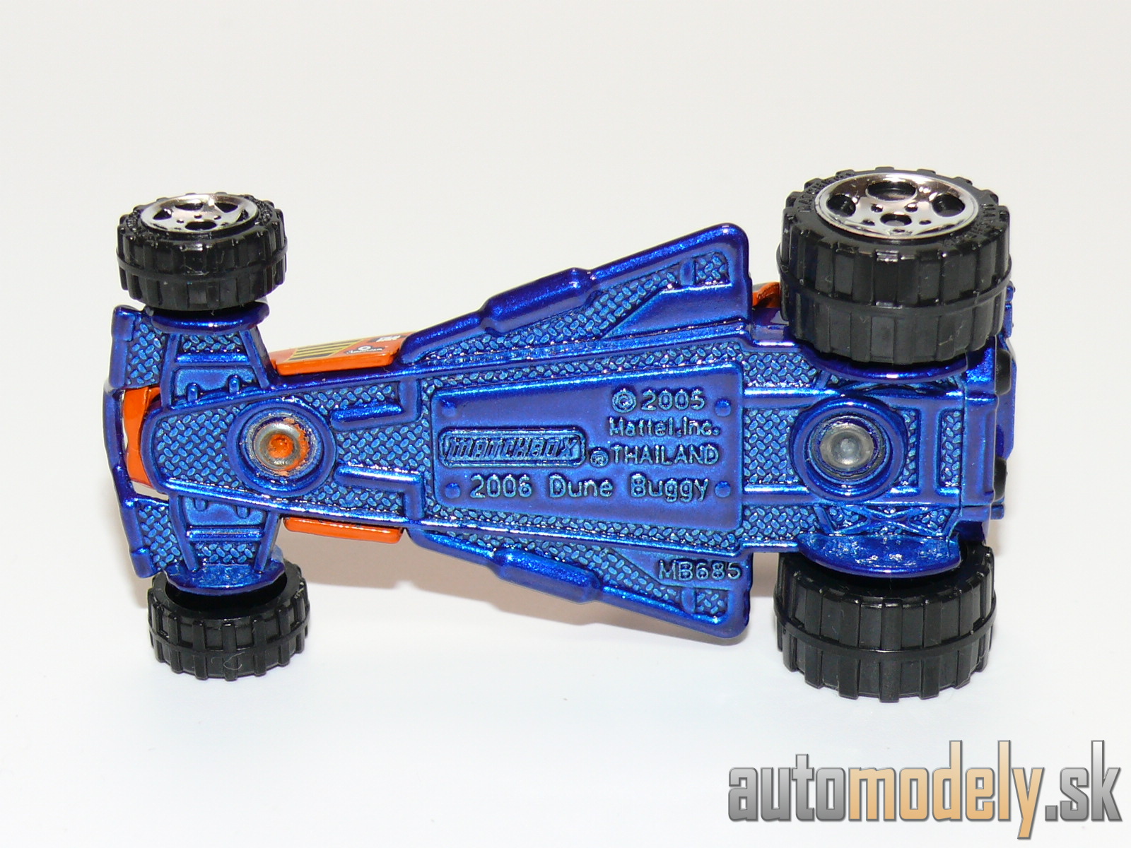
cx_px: 566
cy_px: 424
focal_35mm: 102
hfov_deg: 19.3
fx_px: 3333
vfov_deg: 14.5
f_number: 4
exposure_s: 1/30
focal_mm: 13.3
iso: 100
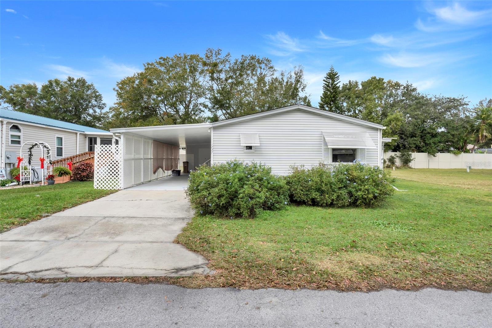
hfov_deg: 86.9
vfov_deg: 64.5
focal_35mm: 19
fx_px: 260
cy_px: 164
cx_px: 246
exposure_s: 1/50
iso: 250
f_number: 9
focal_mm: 13
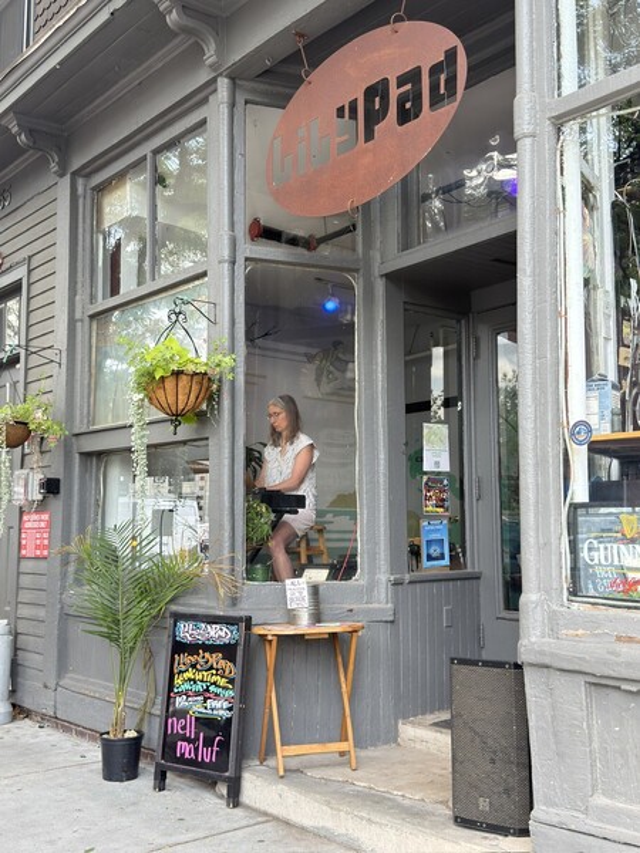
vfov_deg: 49.0
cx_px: 320
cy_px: 426
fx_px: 937
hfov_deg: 37.7
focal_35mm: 38
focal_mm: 6.76
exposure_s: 1/157
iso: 80
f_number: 1.78
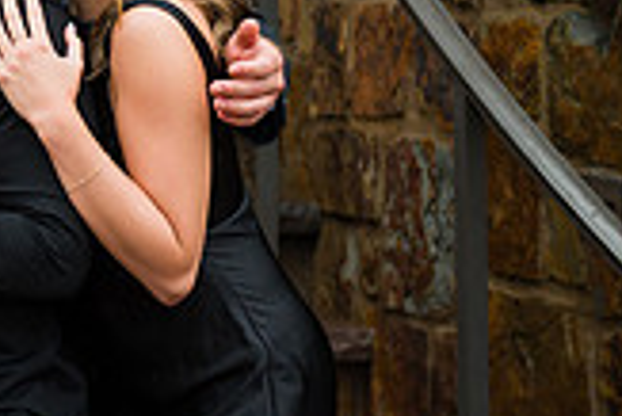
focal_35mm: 212
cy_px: 76
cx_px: -358
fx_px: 3666
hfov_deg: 9.4
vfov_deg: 6.5
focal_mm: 56
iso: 320
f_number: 4
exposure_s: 1/500
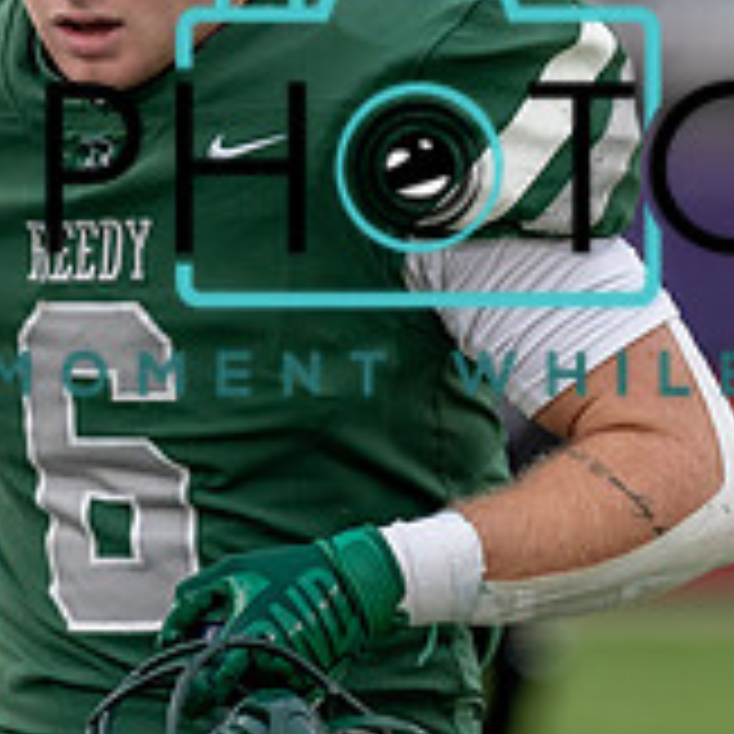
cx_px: 279
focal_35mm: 653
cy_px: 180
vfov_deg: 2.7
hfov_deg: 2.7
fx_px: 15665
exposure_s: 1/1600
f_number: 2.8
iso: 500
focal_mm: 200
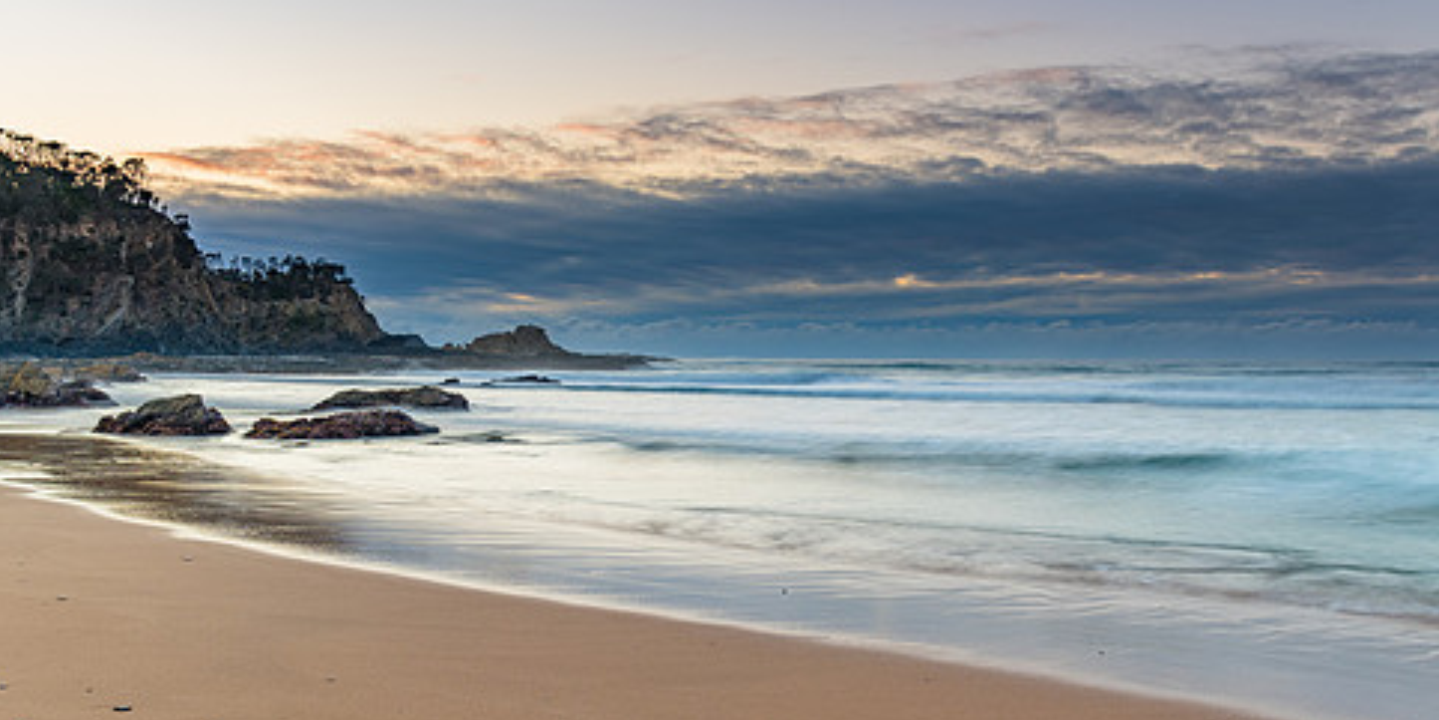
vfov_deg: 27.8
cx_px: 707
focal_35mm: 39
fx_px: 1450
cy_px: 445
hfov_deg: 52.8
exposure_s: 2.5
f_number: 8
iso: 31
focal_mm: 30
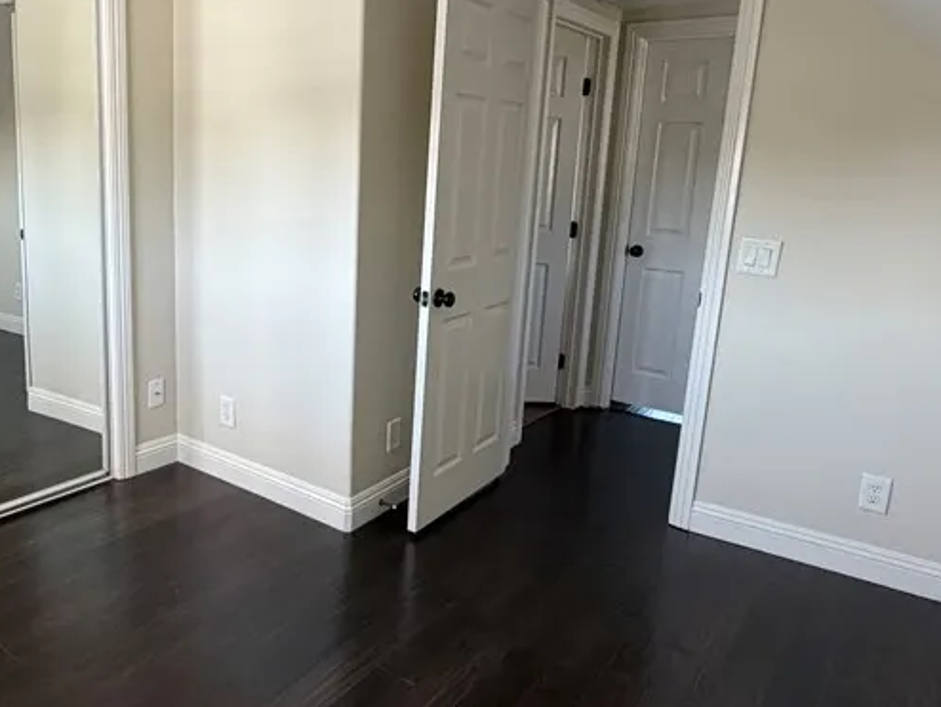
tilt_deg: -12.3
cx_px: 364
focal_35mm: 29
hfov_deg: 61.0
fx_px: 789
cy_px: 326
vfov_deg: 48.2
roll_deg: -1.8
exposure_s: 1/121
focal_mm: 2.22
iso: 250
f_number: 2.2
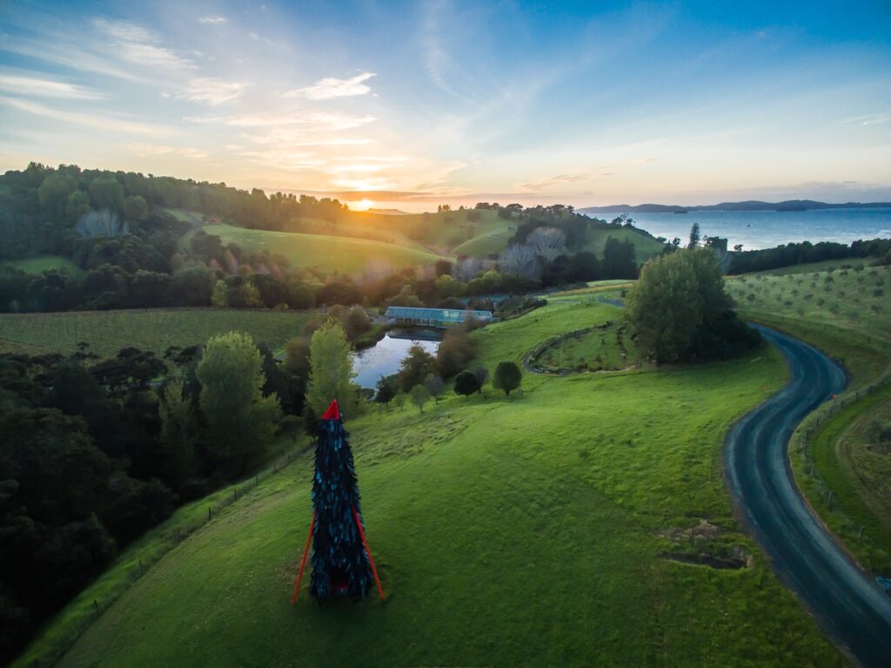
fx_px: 515
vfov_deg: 65.9
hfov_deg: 81.8
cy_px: 334
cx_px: 446
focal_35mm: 20
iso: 100
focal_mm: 3.61
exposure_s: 1/270
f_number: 2.8
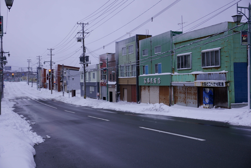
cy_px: 84
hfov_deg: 45.0
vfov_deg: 30.8
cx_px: 126
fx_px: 303
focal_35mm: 44
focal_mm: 29
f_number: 8
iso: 160
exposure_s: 1/125
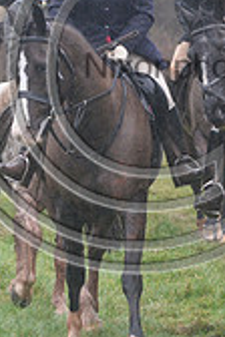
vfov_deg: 3.5
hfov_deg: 2.3
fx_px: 5503
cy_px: 40
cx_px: 115
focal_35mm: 587
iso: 1600
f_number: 4
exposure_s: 1/800
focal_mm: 170
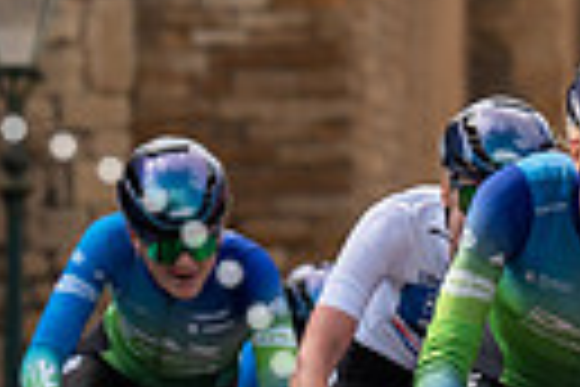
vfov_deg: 2.0
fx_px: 11196
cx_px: 820
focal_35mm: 695
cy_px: 129
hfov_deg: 3.0
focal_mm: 113
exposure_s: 1/1000
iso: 160
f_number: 4
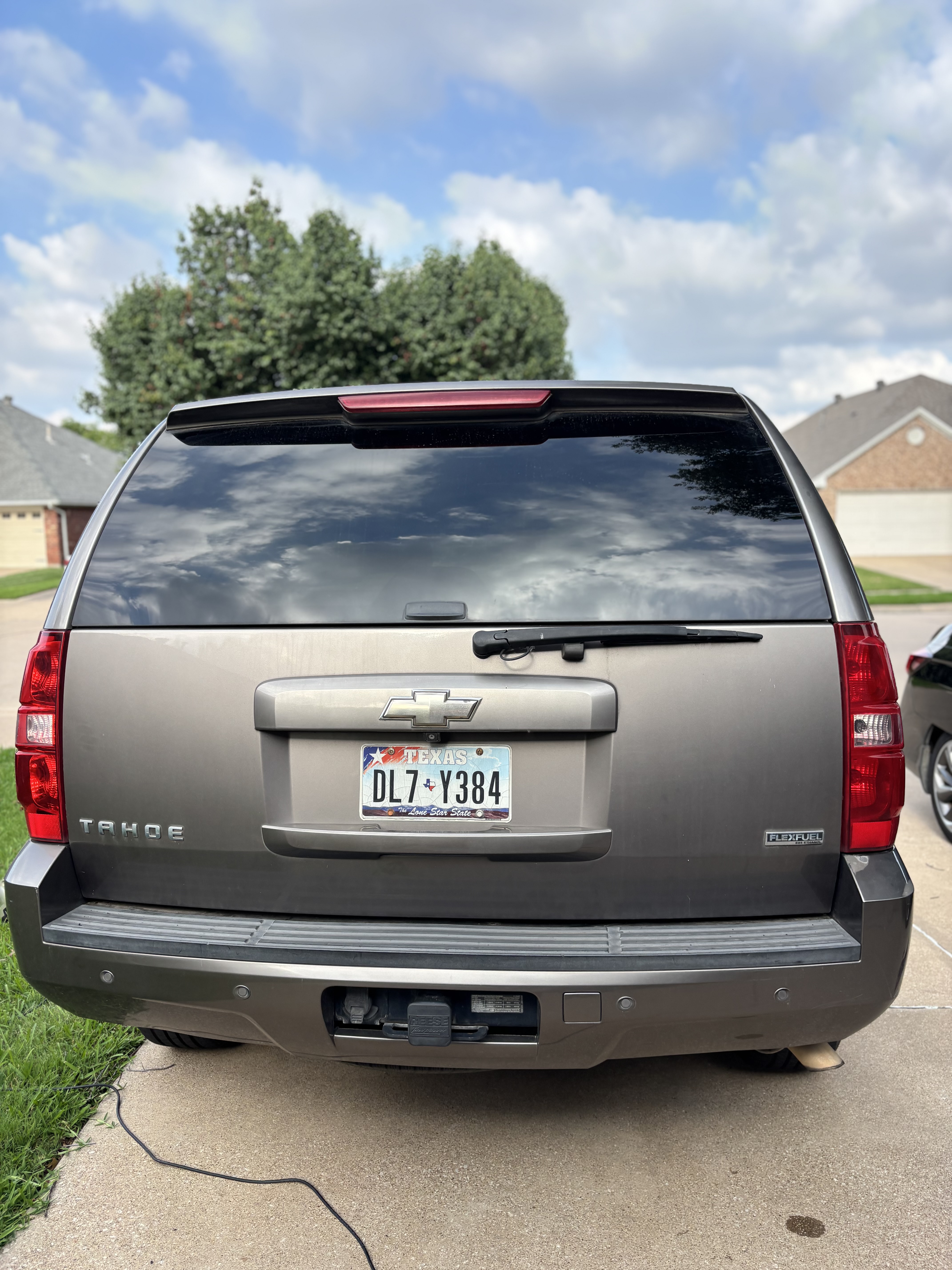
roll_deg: +0.2
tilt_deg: -6.6
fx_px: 953
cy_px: 635
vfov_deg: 67.3
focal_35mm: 26
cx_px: 476
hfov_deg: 53.1
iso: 50
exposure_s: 1/997
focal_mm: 5.96
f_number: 1.6
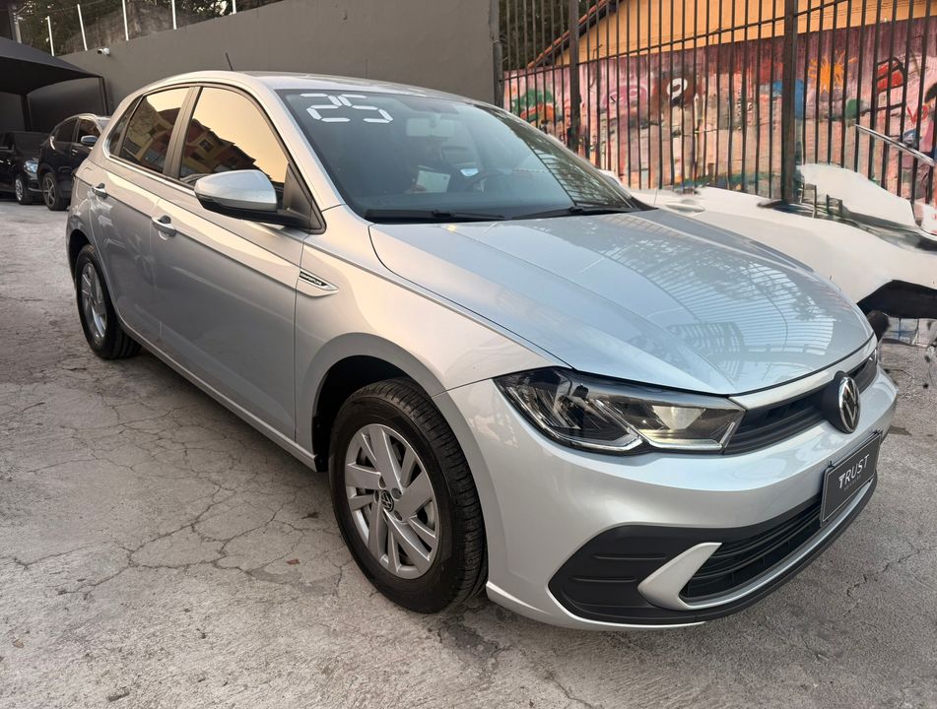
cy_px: 354
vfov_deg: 57.1
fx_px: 652
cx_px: 468
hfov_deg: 71.4
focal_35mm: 24
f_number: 1.78
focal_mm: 6.76
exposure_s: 1/203
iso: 64
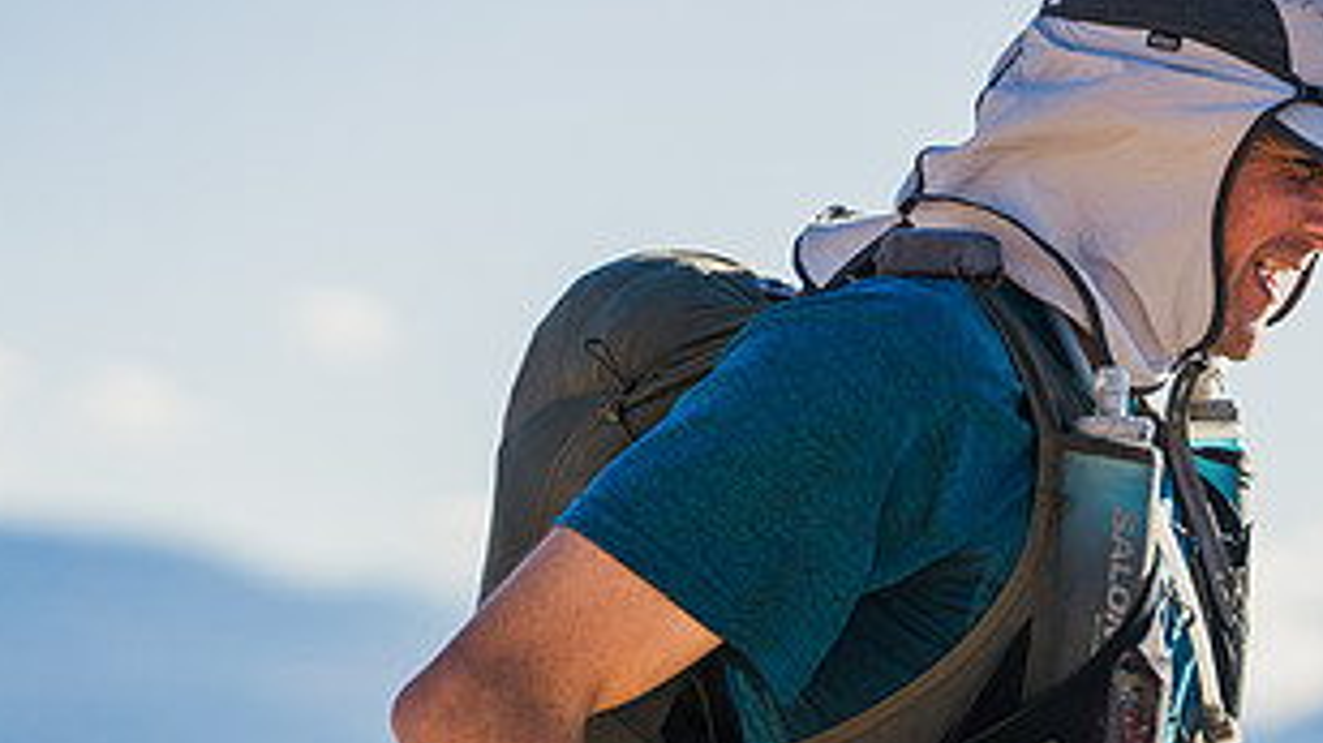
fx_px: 6838
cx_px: 941
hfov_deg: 11.0
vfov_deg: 6.2
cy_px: 578
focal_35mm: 195
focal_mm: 96
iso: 100
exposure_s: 1/6400
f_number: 2
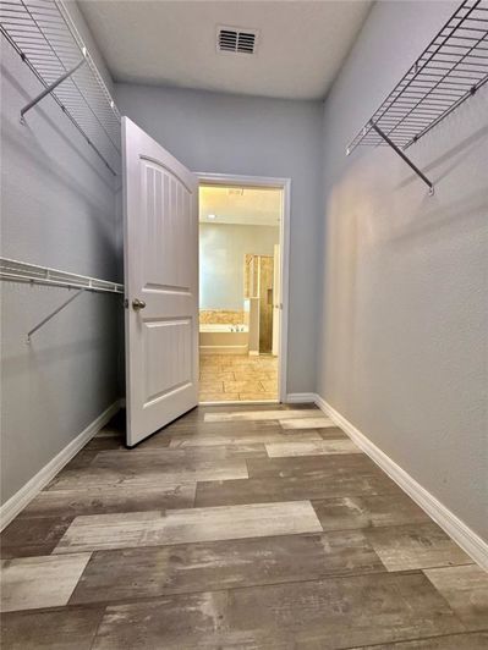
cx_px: 244
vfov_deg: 102.1
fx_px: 263
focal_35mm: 14
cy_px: 325
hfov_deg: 85.7
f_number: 2.2
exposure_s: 1/60
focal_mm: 2.22
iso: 160
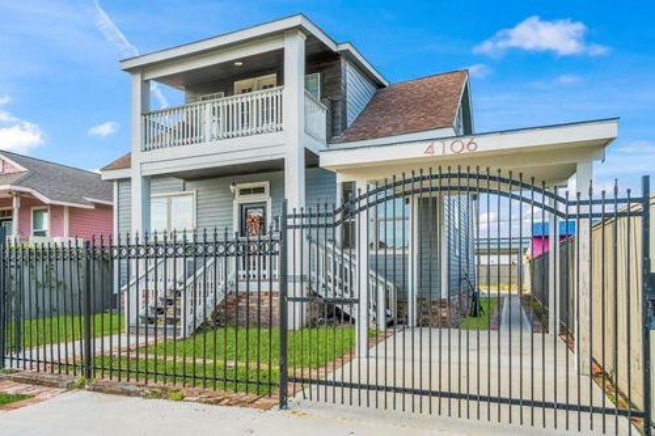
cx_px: 328
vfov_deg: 55.1
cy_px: 218
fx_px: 418
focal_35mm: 23
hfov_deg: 76.1
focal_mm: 23
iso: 100
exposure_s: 1/80
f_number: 7.1
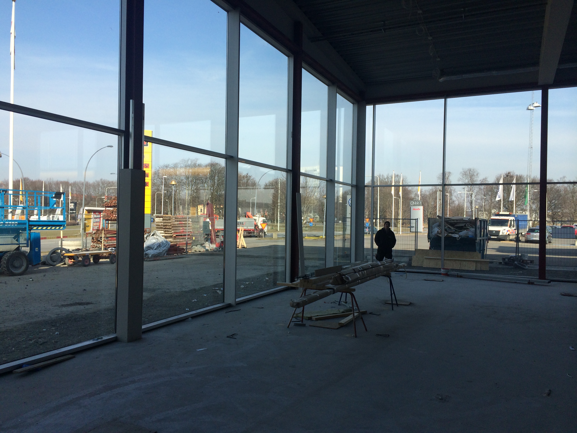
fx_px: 500
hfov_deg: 60.0
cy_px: 216
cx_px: 288
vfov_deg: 46.8
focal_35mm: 30
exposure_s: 1/1368
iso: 32
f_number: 2.2
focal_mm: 4.12
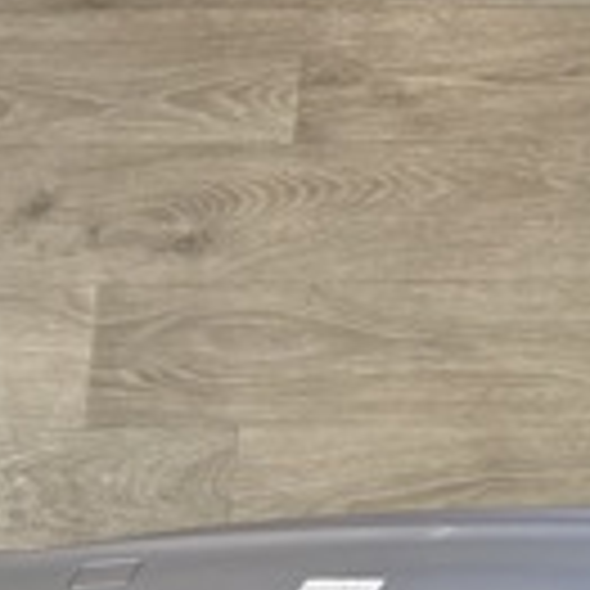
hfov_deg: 14.6
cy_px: 964
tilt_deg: -73.7
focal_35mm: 112
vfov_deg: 14.2
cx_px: 847
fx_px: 2160
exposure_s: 1/50
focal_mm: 5.96
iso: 125
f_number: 1.6
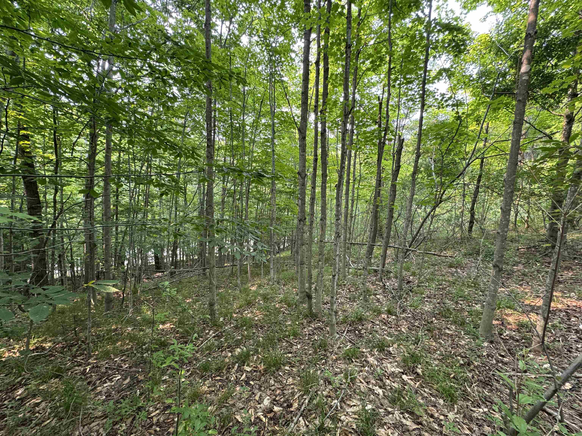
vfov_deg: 85.7
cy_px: 218
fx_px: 235
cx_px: 291
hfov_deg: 102.1
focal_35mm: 14
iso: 100
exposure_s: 1/99
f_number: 2.2
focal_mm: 2.22
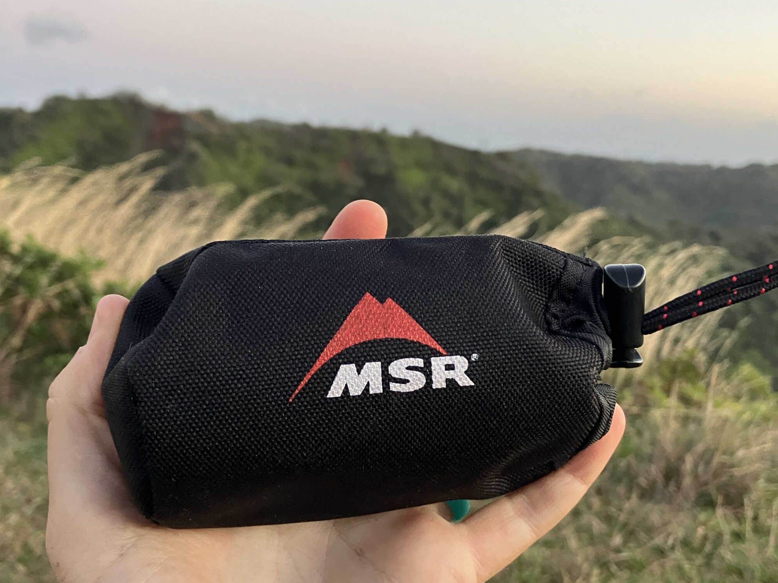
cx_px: 402
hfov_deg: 49.0
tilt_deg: -12.1
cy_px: 341
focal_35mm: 38
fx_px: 854
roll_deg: -2.4
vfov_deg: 37.6
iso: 200
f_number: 1.8
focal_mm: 3.99
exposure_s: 1/60
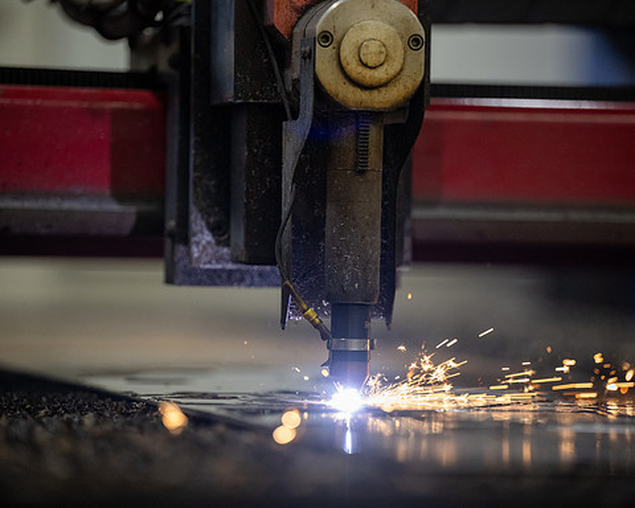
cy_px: 255
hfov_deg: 11.0
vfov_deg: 8.8
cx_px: 343
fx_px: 3308
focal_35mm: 176
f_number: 2.8
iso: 2500
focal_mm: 155
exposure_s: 1/640
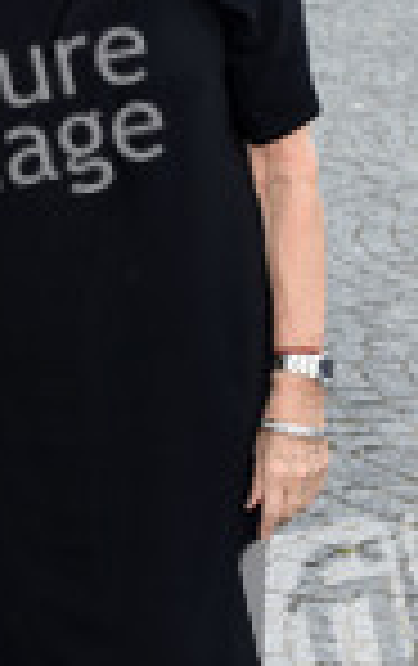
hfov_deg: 9.9
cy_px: 360
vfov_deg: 15.8
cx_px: 63
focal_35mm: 132
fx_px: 2397
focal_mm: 32
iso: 160
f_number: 5.6
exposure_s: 1/100
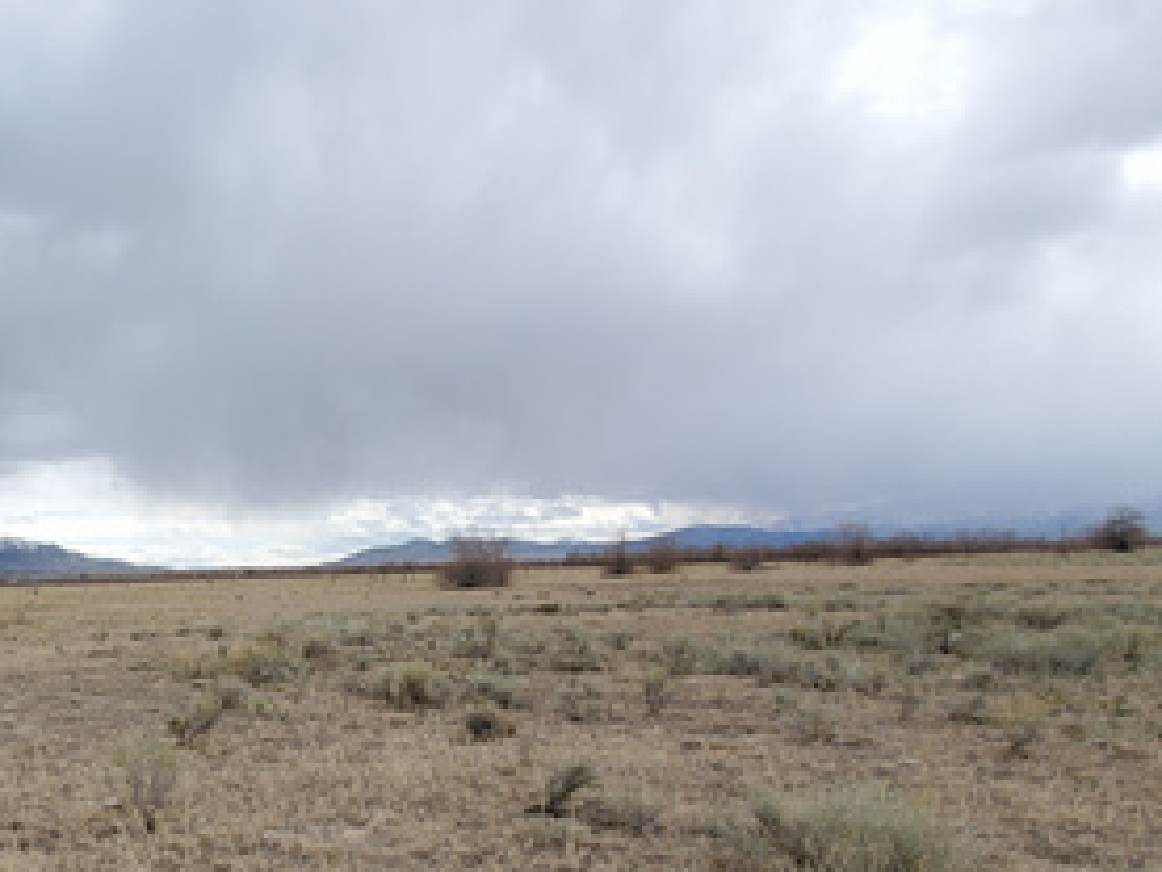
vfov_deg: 45.3
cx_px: 17
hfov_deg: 49.6
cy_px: 646
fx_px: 1007
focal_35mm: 30
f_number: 2.2
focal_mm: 1.8
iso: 50
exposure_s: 1/775
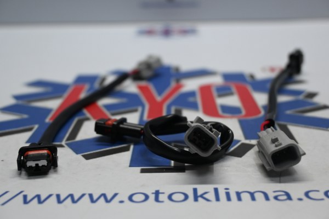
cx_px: 164
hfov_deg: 36.9
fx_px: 493
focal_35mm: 54
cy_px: 110
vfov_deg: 25.1
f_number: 5.3
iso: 560
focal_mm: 36
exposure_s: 1/60
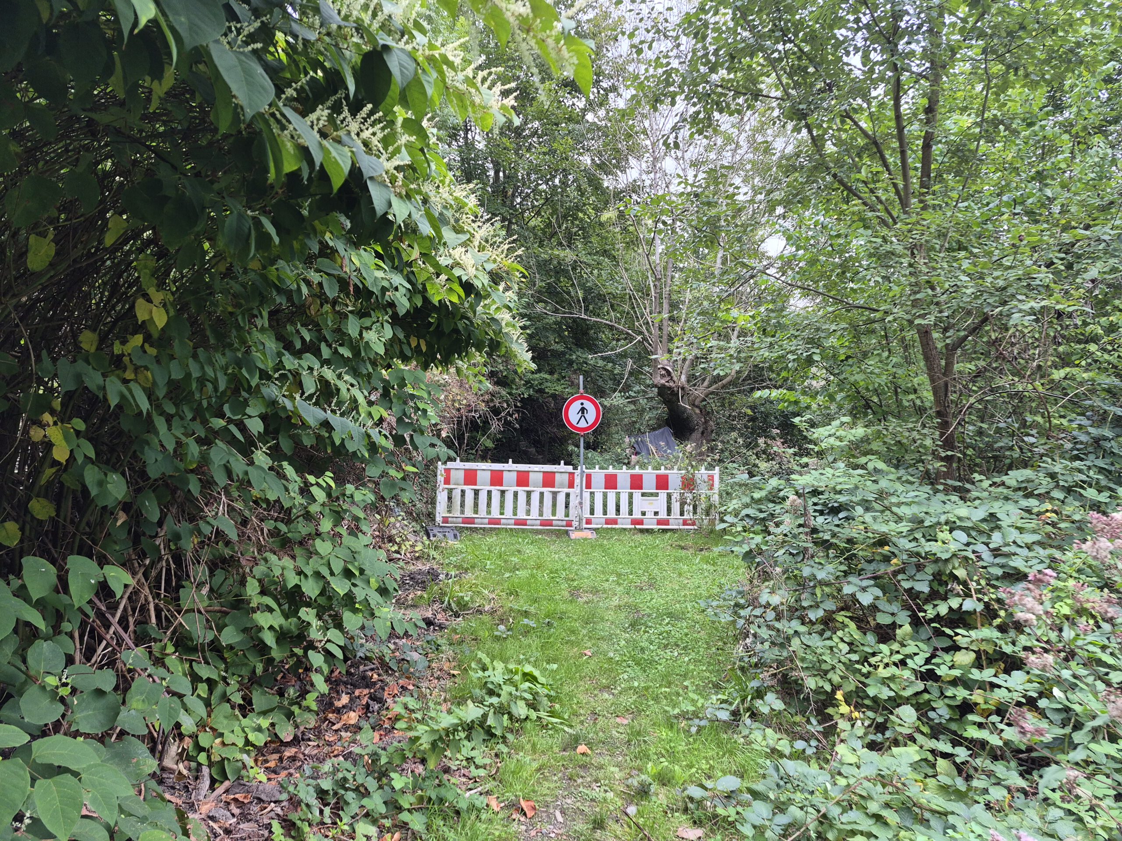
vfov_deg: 58.9
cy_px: 420
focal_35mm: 23
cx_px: 561
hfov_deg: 73.9
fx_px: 745
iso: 125
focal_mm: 5.4
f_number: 1.8
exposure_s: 1/100
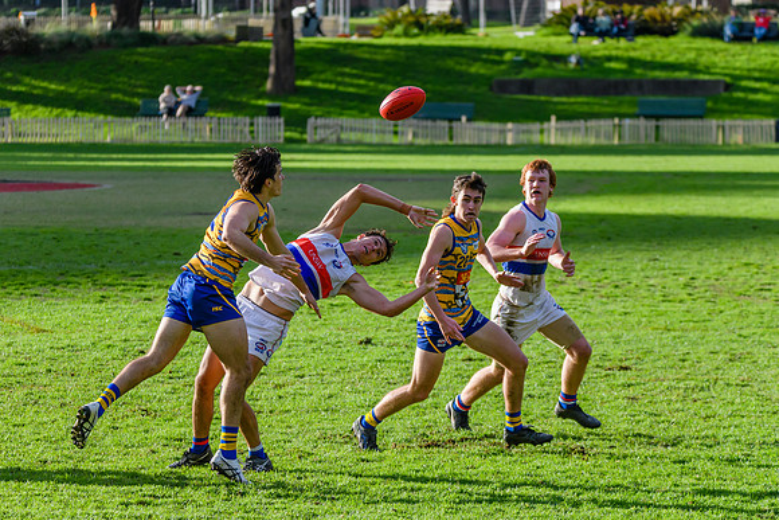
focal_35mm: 222
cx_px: 355
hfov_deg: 9.3
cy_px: 287
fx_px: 4801
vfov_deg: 6.2
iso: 800
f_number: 5.6
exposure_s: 1/1600
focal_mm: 170
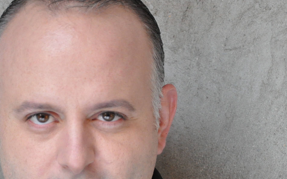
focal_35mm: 241
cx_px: 155
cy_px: 190
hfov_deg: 8.7
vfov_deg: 5.4
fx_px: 1885
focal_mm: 70
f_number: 5.3
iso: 1600
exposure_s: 1/125
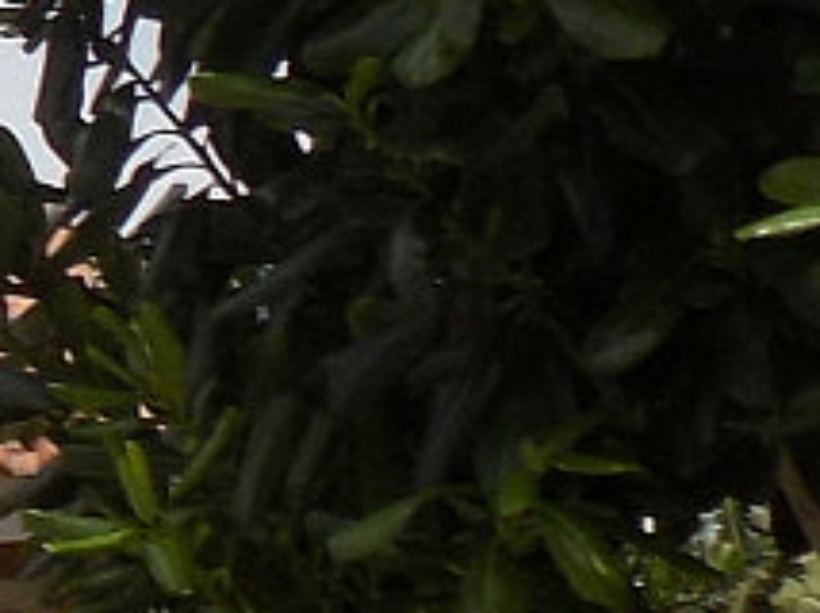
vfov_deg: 8.4
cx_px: -1644
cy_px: 885
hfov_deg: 9.2
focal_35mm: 172
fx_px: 4070
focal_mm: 4
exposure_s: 1/1500
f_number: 3.1
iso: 80
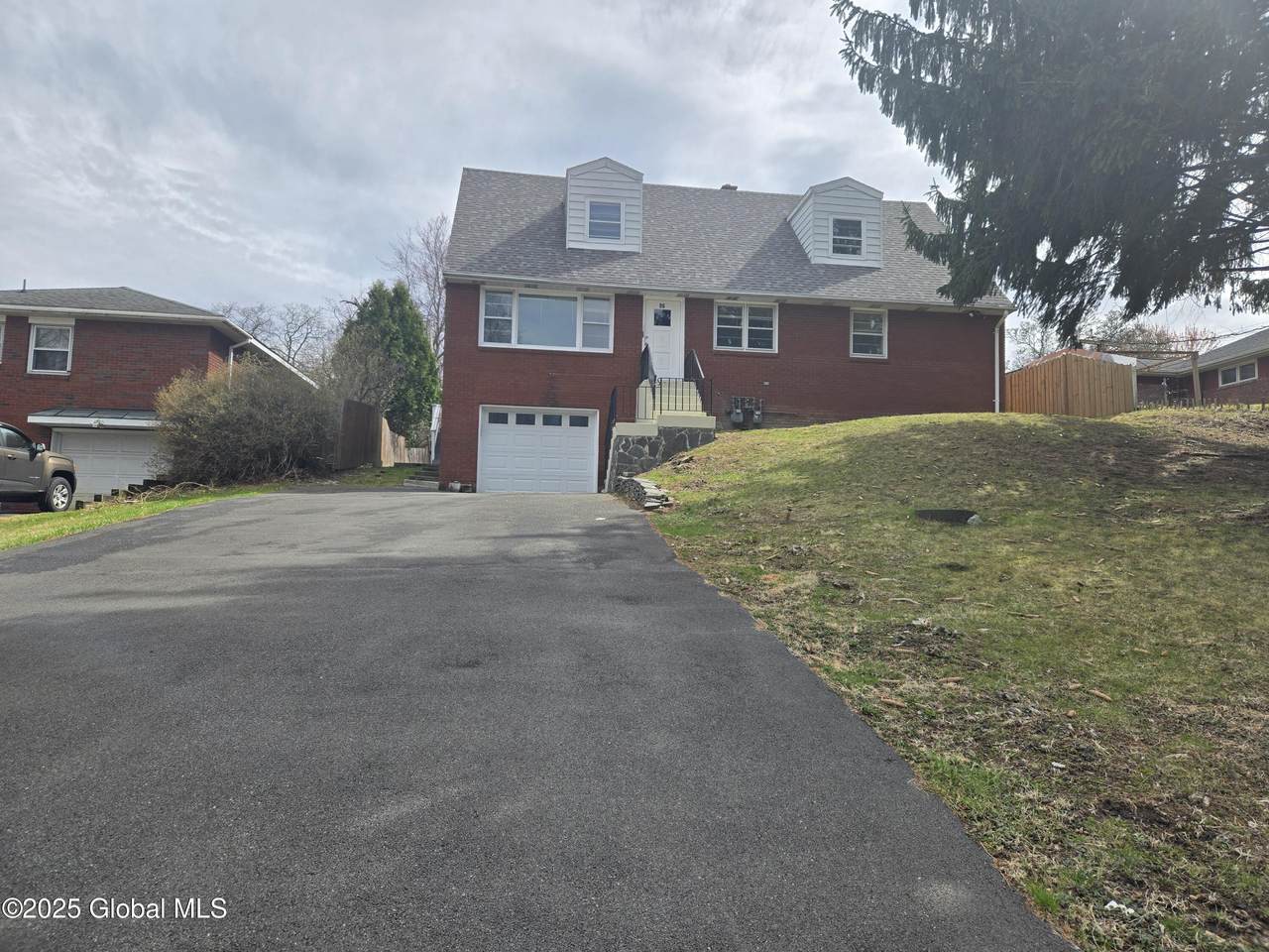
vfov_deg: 58.9
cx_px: 634
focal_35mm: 23
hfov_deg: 73.9
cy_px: 476
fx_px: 843
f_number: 1.8
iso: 25
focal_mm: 5.4
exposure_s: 1/2088
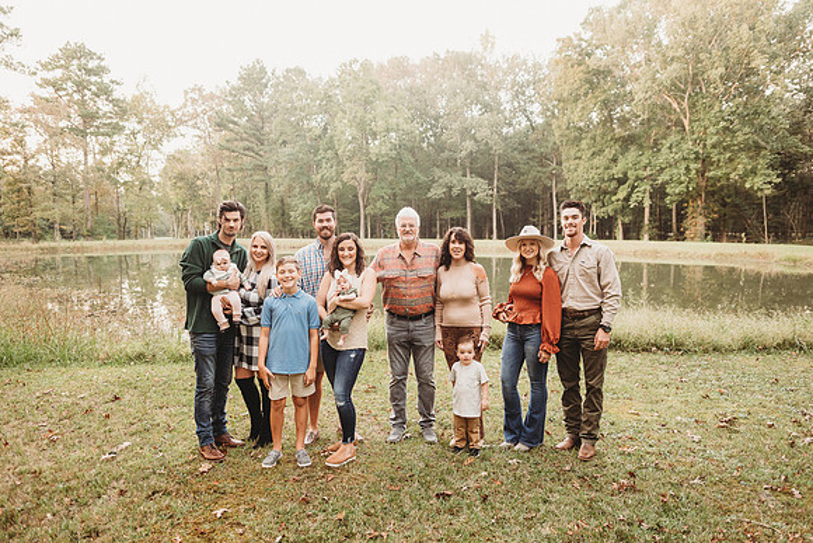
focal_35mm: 24
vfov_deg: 53.2
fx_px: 542
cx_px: 406
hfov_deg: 73.7
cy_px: 272
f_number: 2.5
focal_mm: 24
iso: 1000
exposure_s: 1/125
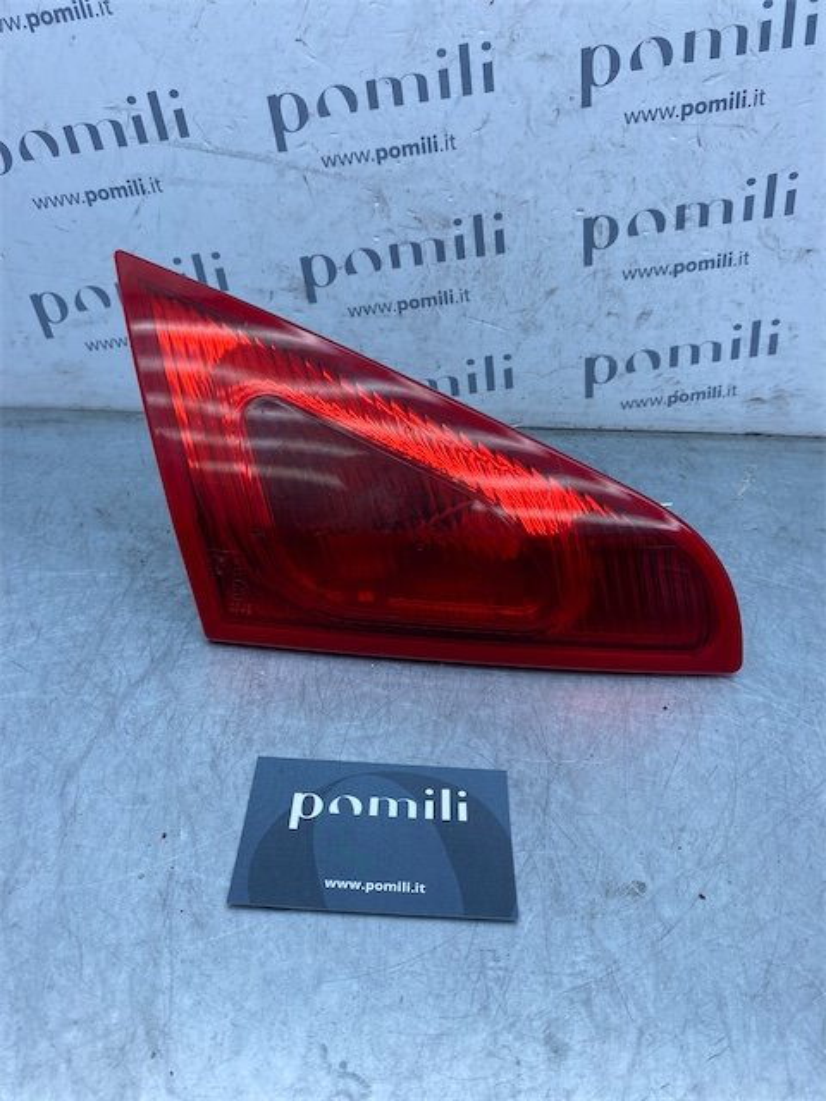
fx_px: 827
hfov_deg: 53.1
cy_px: 550
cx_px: 413
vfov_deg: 67.3
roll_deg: -4.4
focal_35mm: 26
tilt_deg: -36.4
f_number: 1.8
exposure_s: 1/724
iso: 32
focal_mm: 4.25
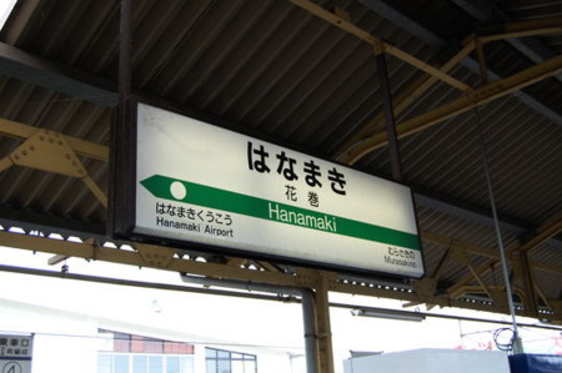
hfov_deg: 46.4
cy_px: 186
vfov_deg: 31.8
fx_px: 655
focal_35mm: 42
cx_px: 281
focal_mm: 28
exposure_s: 1/100
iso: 200
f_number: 5
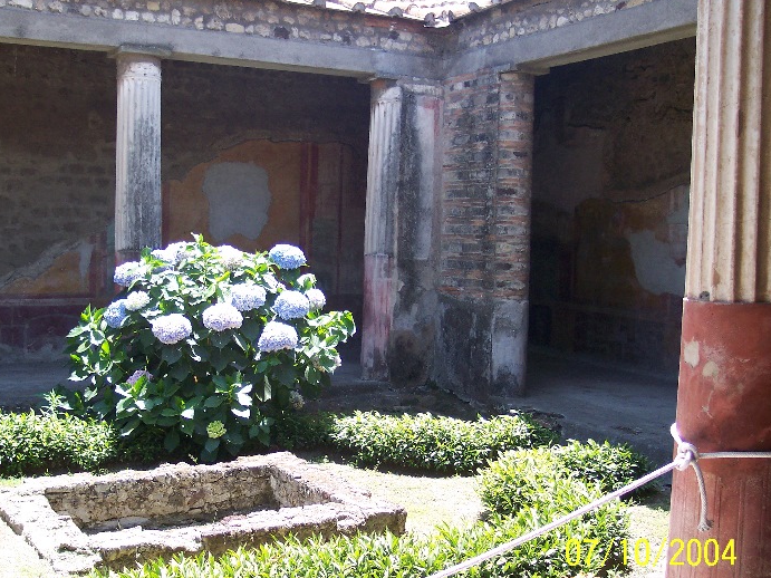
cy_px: 301
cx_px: 336
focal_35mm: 44
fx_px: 980
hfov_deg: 42.9
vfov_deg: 32.9
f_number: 2.8
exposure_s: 1/350
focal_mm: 8
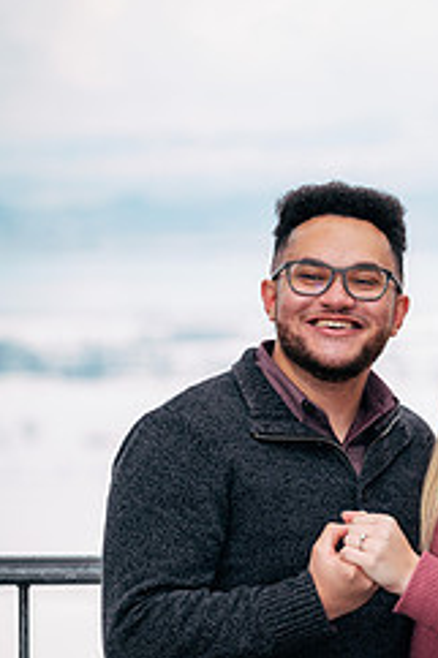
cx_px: 360
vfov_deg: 7.9
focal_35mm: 260
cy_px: 489
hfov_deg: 5.3
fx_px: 4751
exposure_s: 1/800
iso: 250
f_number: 5
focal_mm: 140
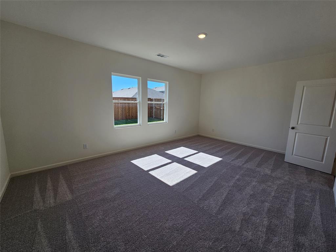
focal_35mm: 13
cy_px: 126
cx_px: 168
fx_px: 126
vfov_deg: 89.9
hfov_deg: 106.2
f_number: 2.2
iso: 50
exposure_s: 1/445
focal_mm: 2.2
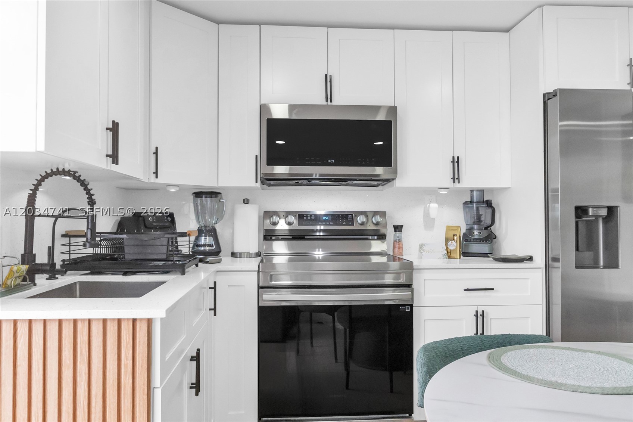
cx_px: 316
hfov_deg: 71.5
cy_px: 211
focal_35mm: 25
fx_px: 439
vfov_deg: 51.3
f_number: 9
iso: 3200
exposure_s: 1/125
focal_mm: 17
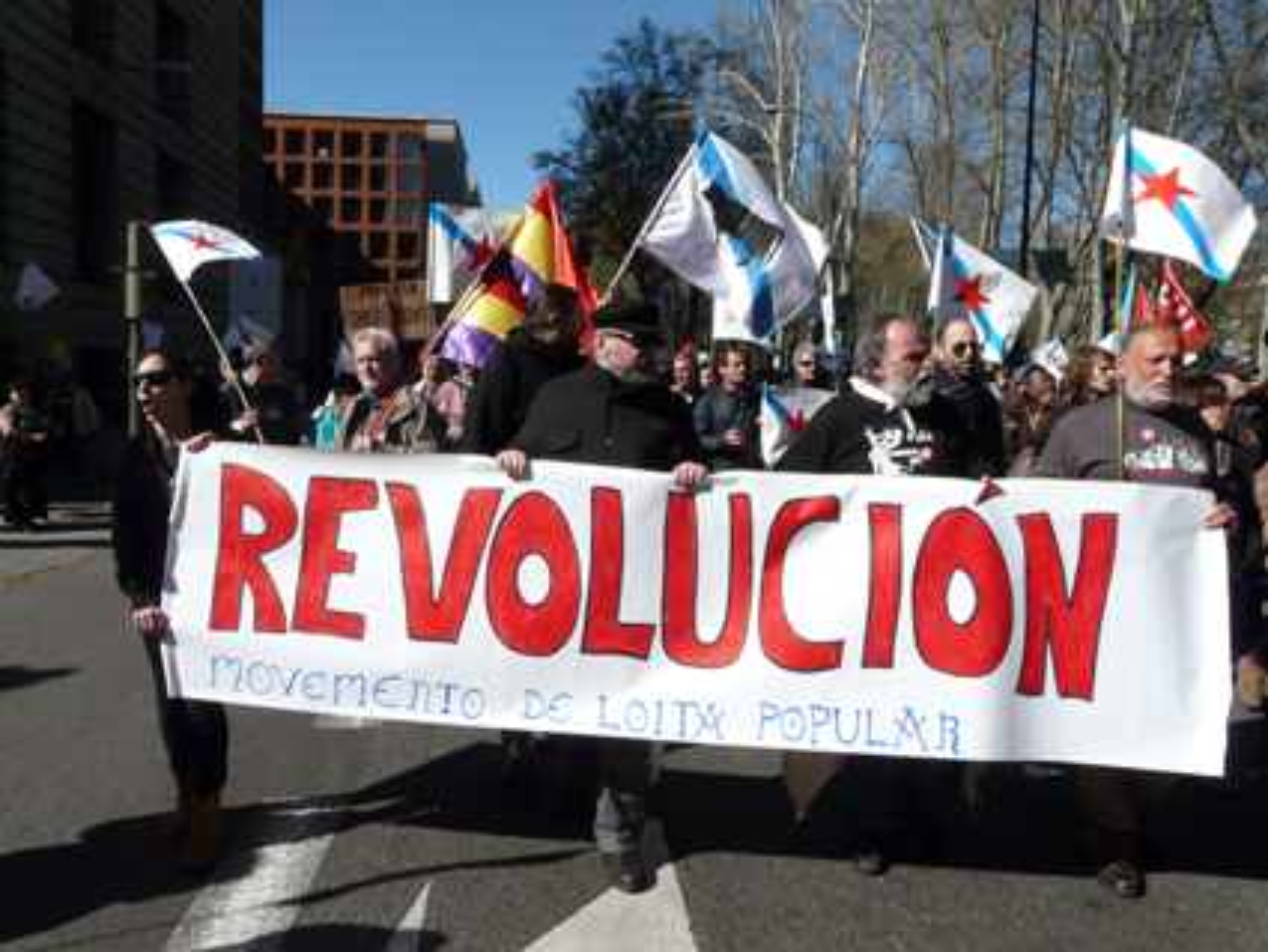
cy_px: 476
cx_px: 634
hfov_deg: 63.4
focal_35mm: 28
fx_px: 1026
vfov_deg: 49.8
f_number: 6.3
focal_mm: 4.6
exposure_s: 1/400
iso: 100
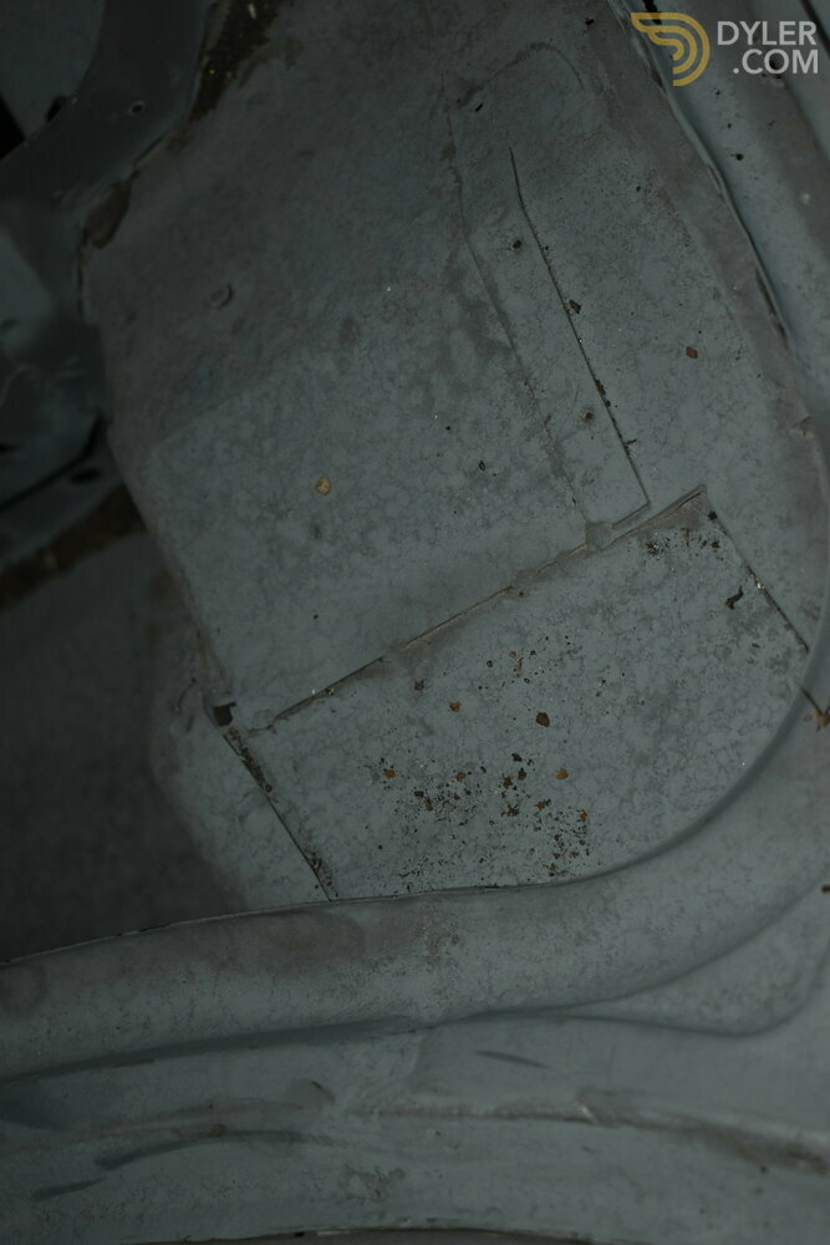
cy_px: 622
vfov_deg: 33.4
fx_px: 2074
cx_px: 415
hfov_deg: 22.6
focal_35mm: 60
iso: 560
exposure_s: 1/60
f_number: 5
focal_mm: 40
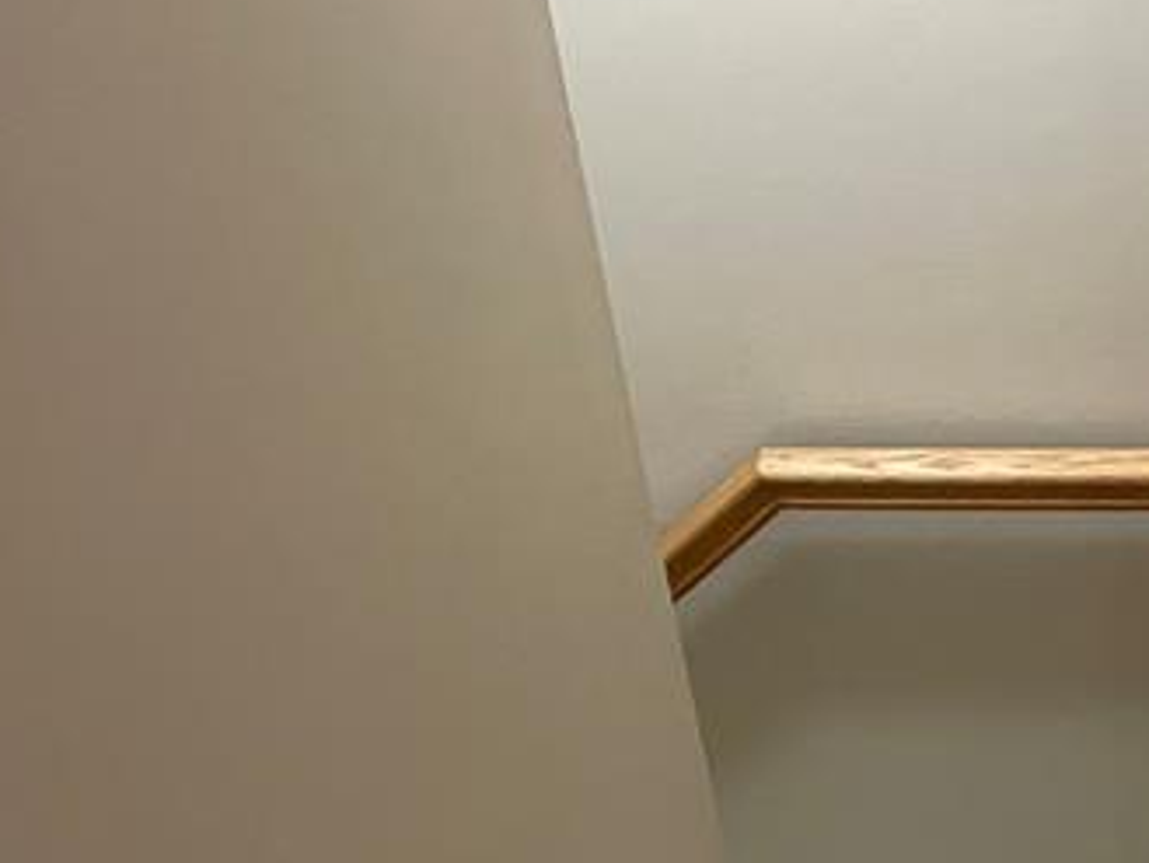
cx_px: 1142
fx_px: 2690
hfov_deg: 23.2
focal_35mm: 81
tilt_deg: -45.8
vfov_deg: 17.1
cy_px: 1118
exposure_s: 1/60
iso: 500
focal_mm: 4.2
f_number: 1.6
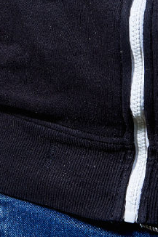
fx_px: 2484
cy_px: -189
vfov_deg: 5.4
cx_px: 147
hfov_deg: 3.6
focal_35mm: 377
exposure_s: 1/160
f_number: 5.6
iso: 31
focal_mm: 48
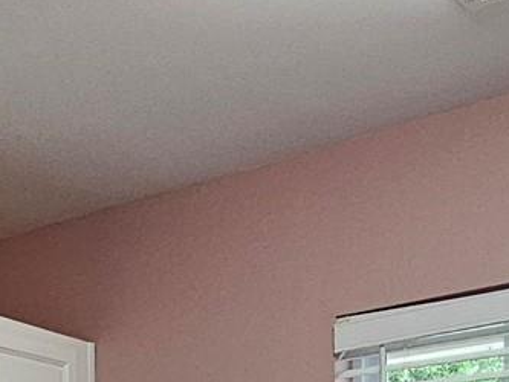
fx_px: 1177
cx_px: -306
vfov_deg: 16.1
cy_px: 652
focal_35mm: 80
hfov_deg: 20.1
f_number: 2.2
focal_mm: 2.2
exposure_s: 1/60
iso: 400
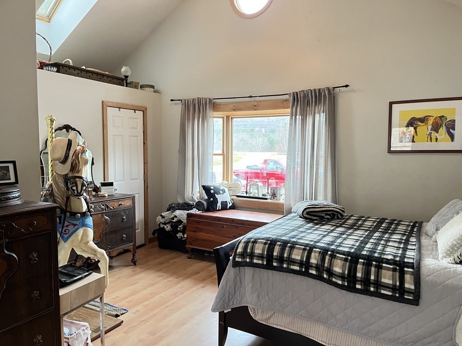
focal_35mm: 26
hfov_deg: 67.3
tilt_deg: -5.2
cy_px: 173
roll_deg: -0.3
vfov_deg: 53.1
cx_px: 231
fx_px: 347
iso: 320
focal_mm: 5.1
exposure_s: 1/60
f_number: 1.6
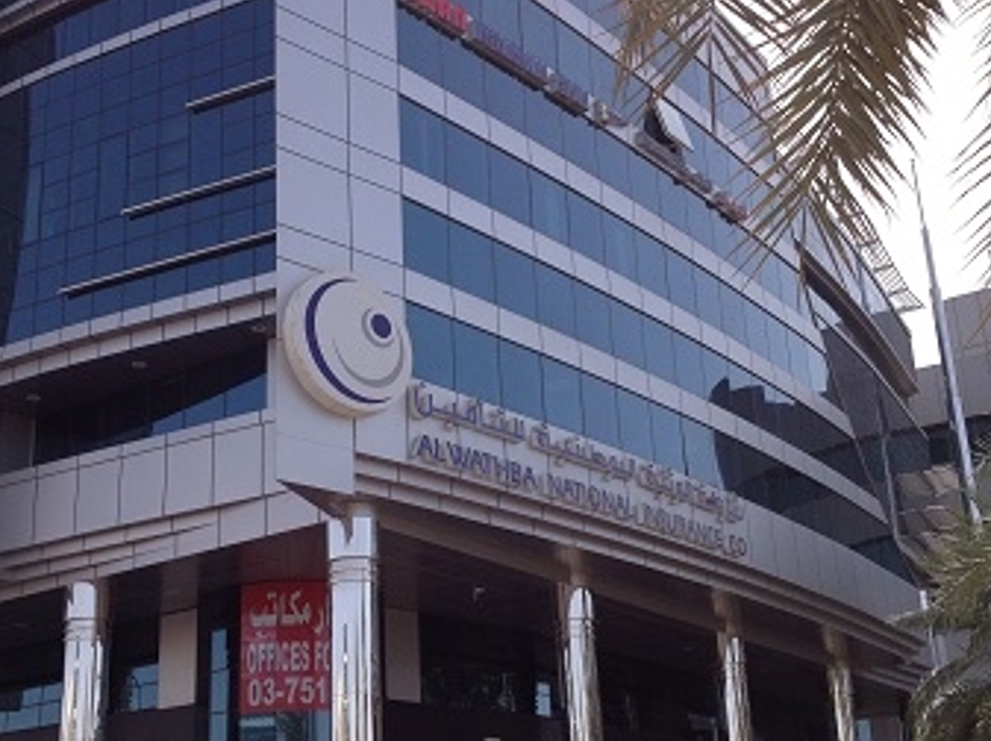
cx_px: 426
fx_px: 1487
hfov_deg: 36.8
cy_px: 419
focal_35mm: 52
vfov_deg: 28.0
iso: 50
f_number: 2.4
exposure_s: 1/1104
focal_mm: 4.28
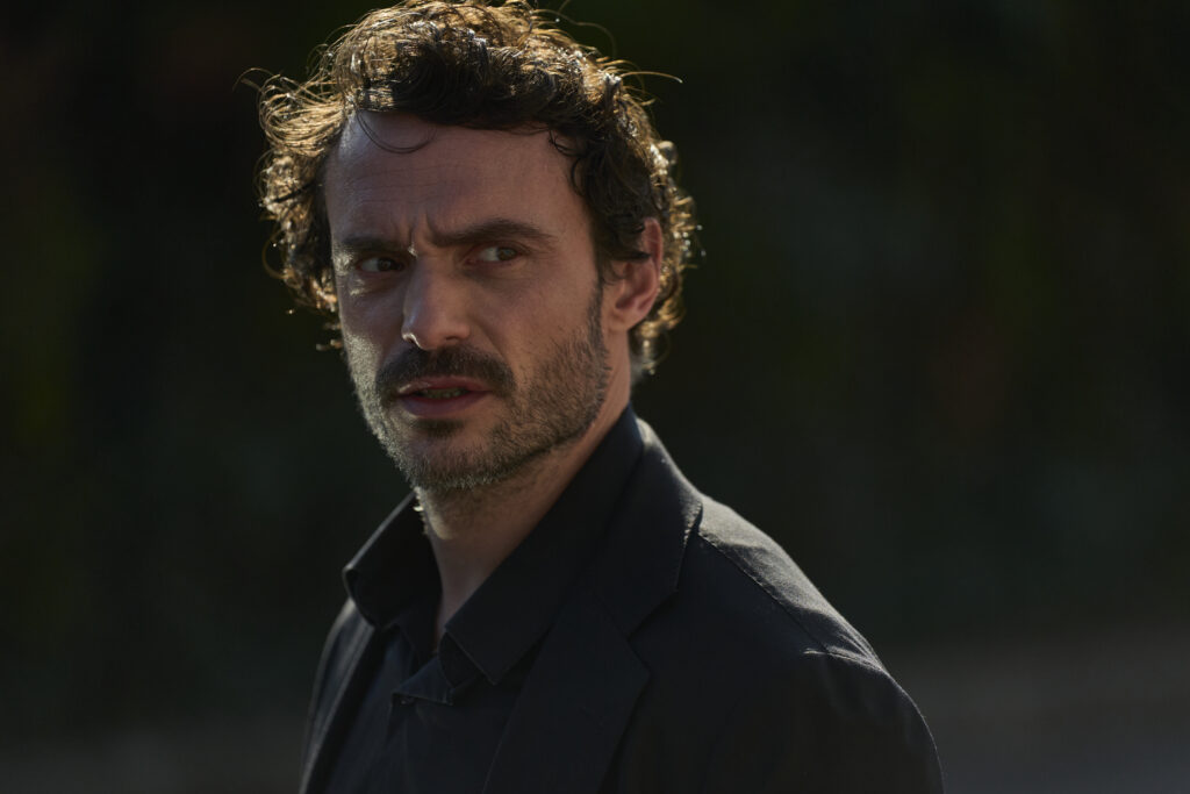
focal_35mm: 200
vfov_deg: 6.9
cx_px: 595
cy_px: 397
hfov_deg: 10.3
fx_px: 6612
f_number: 2.8
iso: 400
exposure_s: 1/8000
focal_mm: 200
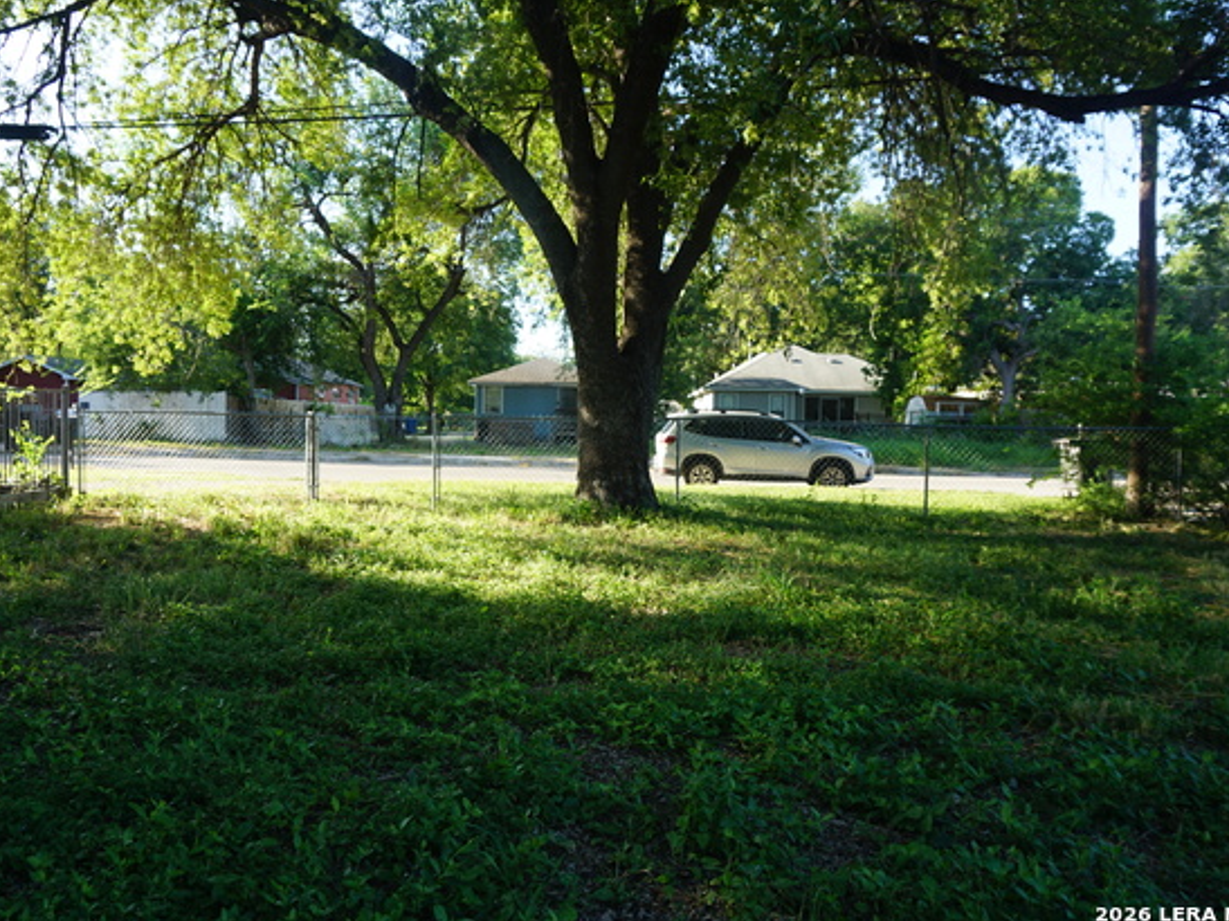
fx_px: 958
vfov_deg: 51.3
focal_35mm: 27
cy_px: 448
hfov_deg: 65.2
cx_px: 555
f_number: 5.6
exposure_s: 1/60
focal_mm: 16
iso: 100
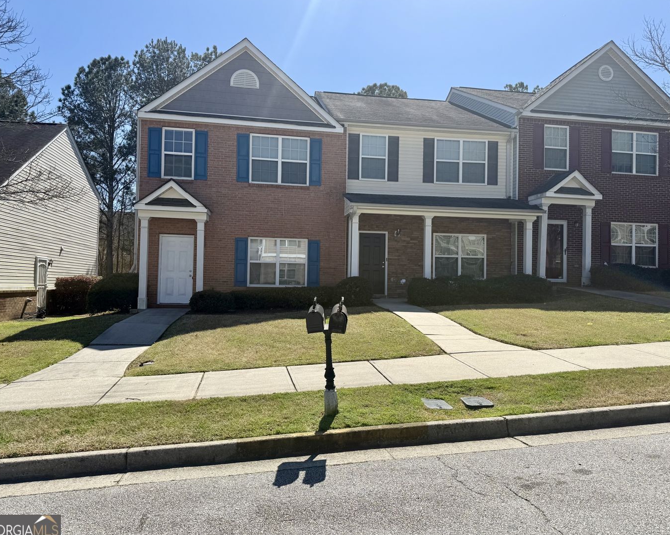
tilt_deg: +2.2
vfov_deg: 54.9
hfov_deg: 66.0
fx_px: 515
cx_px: 349
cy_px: 264
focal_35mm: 26
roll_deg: -1.5
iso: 80
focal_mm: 6.76
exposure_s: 1/5319
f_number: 1.78
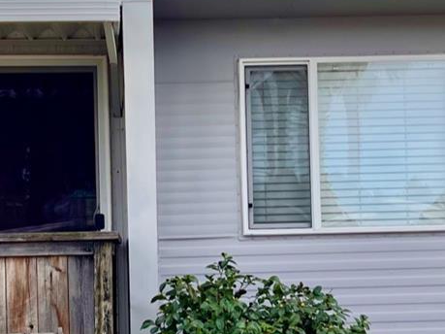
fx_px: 1092
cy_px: 221
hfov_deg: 23.0
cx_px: 184
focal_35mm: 85
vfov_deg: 17.3
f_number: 1.5
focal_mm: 5.7
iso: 50
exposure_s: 1/3968
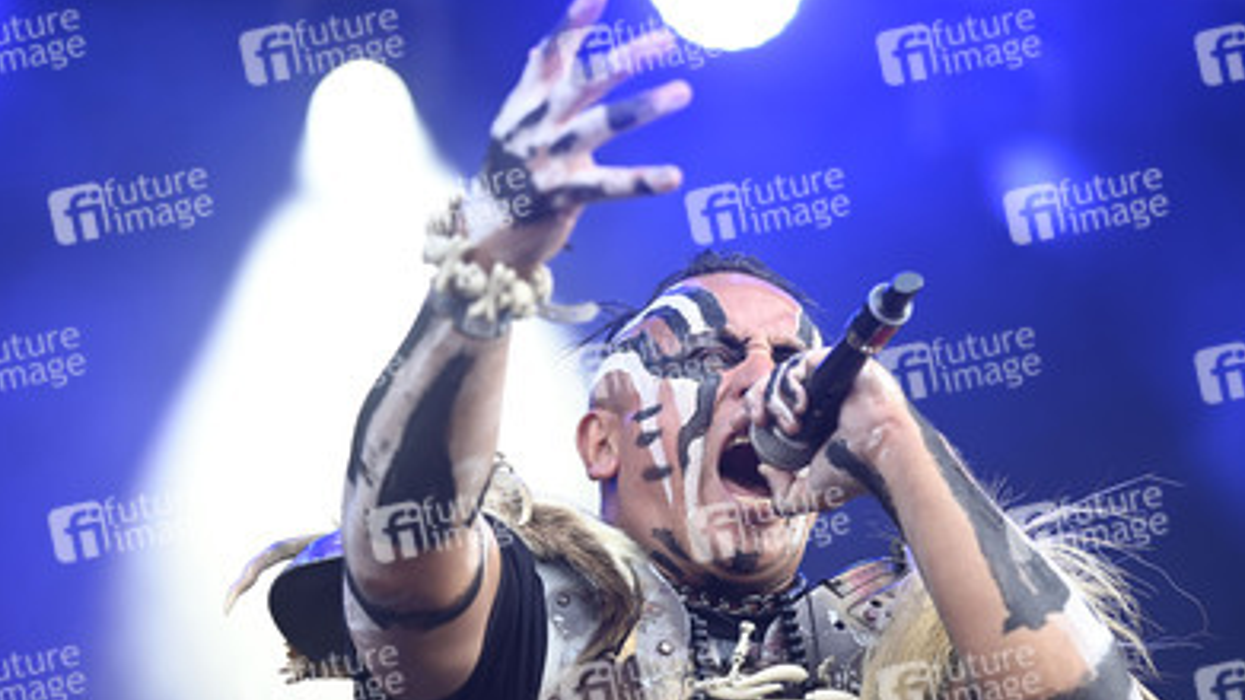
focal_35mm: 145
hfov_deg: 14.8
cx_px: 683
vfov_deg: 8.4
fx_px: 4787
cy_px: 445
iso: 320
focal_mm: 120
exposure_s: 1/400
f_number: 2.8
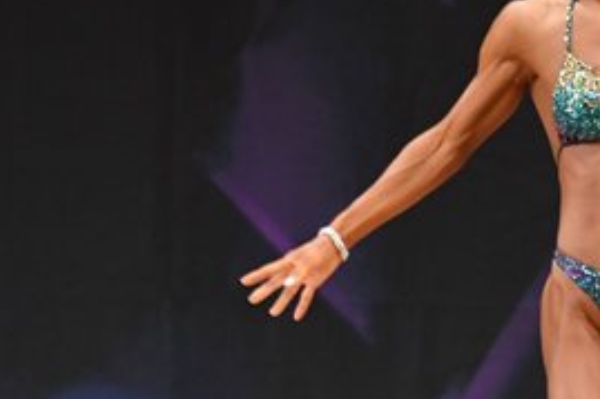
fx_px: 14407
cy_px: 225
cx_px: 610
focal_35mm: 865
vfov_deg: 1.6
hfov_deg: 2.4
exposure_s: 1/400
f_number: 5.6
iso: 3200
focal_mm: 200
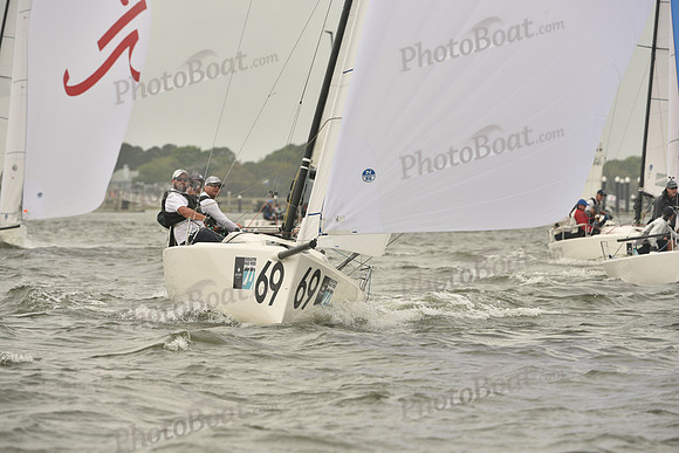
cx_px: 340
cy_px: 226
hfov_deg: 6.6
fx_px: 5848
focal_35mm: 310
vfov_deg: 4.4
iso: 320
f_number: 8
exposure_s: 1/1000
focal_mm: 310
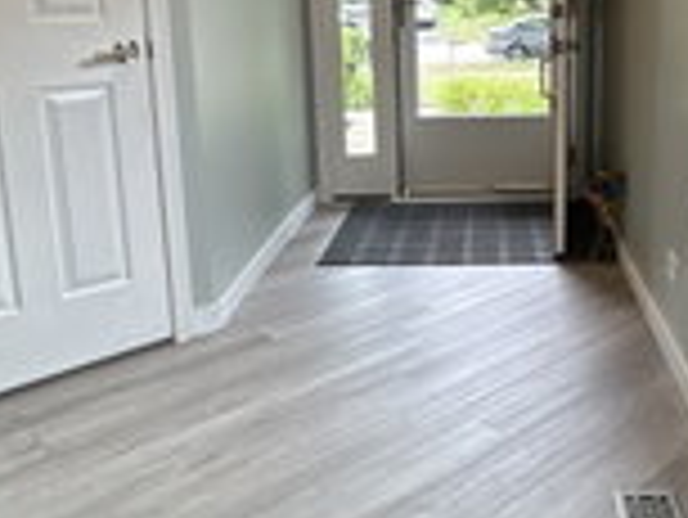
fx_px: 776
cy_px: 135
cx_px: 483
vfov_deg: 36.1
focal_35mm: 39
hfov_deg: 46.7
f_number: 2.2
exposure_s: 1/120
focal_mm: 2.22
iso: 80
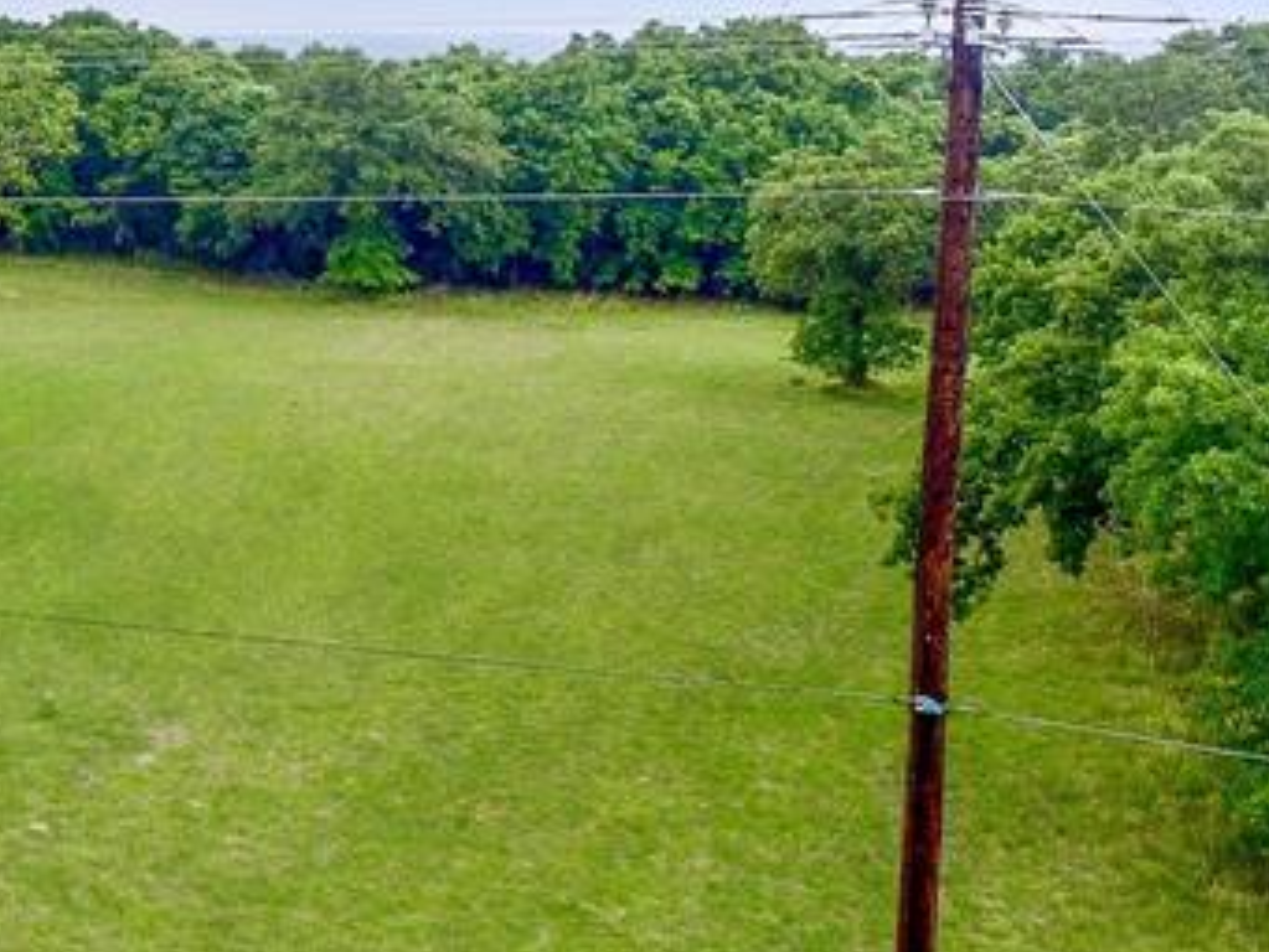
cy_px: 89
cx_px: -30
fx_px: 2200
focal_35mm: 60
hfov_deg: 29.8
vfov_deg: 23.7
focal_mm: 3.61
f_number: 2.8
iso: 100
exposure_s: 1/320
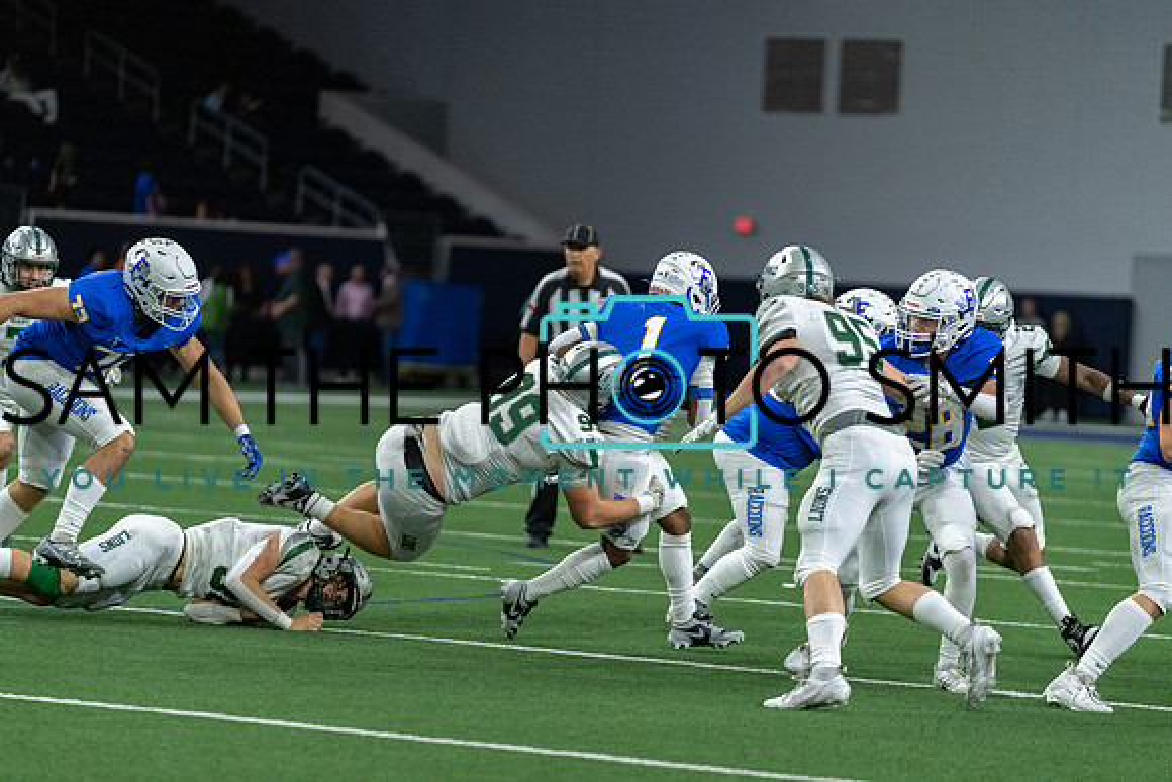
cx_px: 586
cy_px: 391
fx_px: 6512
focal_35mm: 200
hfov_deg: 10.3
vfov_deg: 6.9
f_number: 2.8
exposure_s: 1/1250
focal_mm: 200
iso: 4000
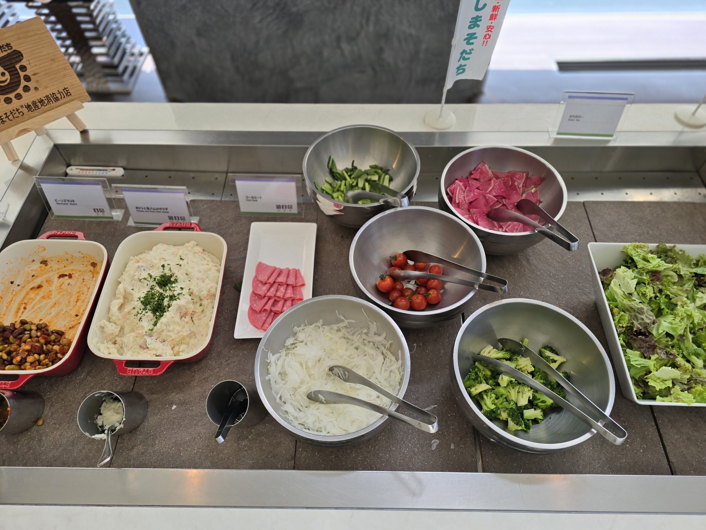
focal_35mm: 23
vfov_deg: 58.9
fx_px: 469
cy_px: 265
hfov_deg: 73.9
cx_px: 353
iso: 12
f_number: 1.7
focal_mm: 6.3
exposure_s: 1/176
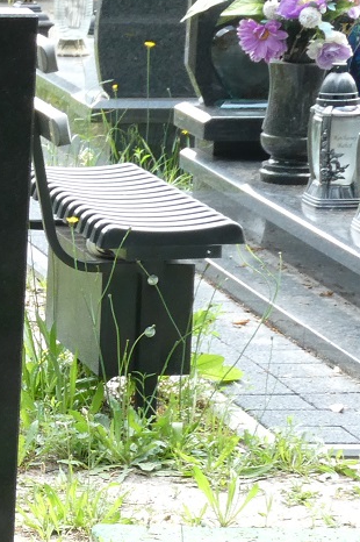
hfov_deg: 6.0
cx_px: -531
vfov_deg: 9.4
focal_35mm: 218
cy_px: 494
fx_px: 3275
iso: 160
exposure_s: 1/60
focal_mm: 10.9
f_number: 4.3
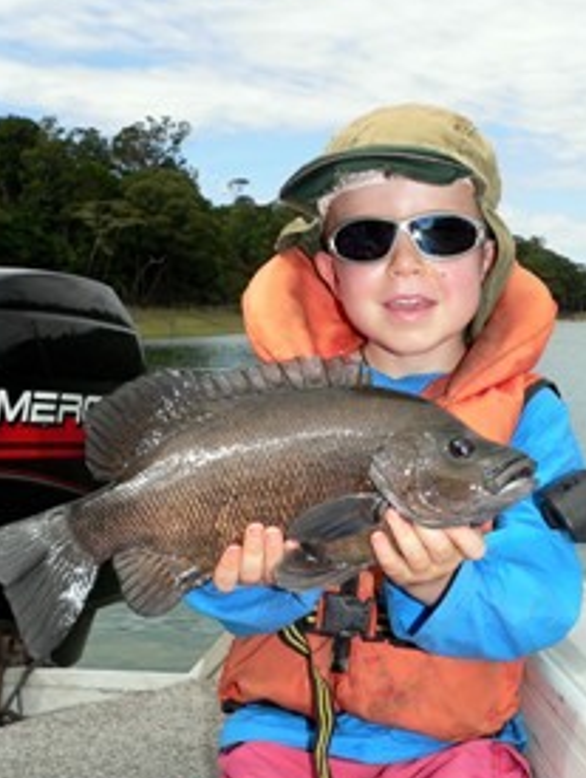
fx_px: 1081
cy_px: 434
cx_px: 331
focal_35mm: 48
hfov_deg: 30.3
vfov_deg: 39.6
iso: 80
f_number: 4
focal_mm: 6
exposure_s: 1/500
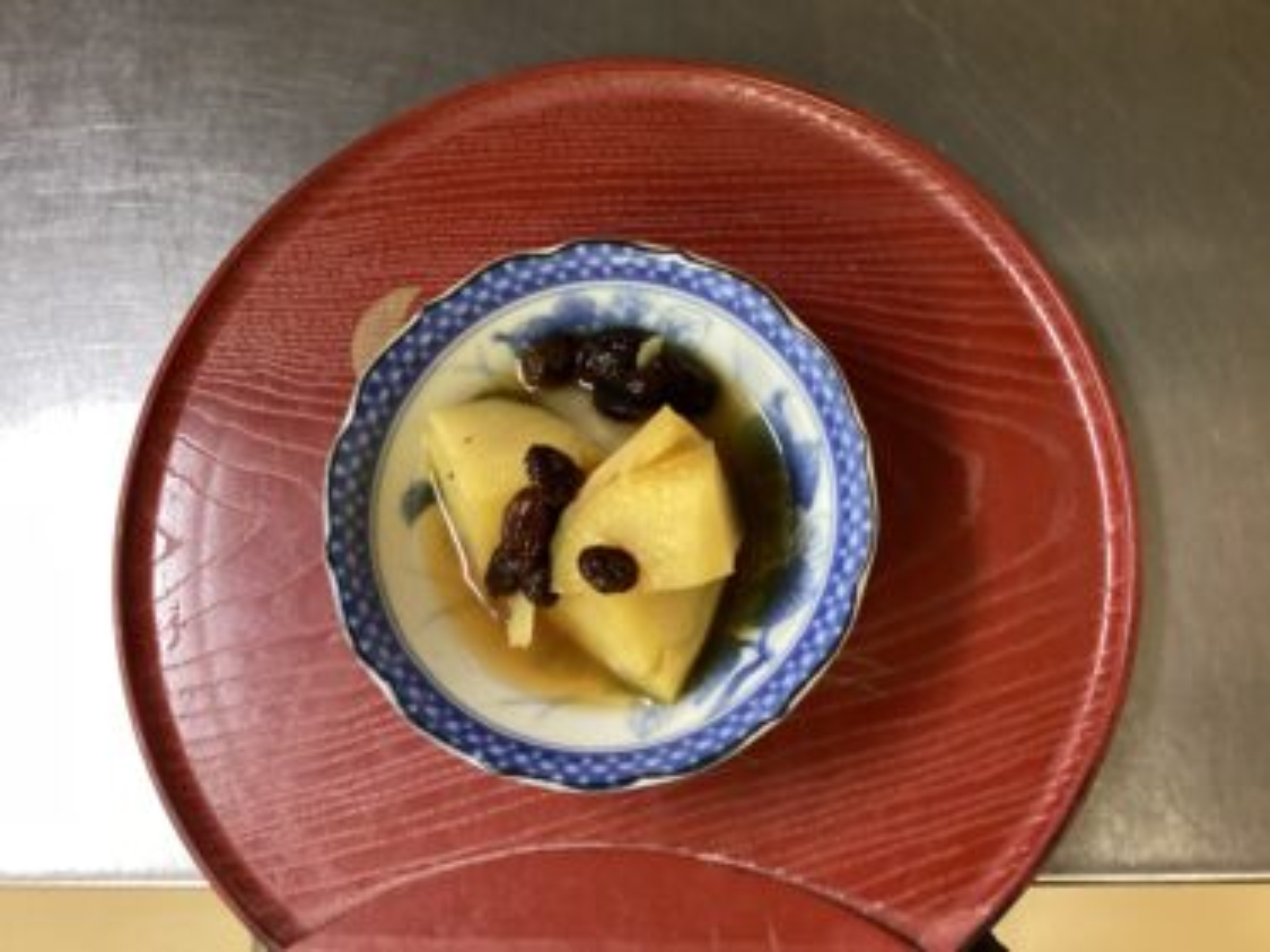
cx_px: 635
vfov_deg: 45.4
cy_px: 476
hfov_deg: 58.4
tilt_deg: -77.1
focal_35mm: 31
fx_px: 1137
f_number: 2.4
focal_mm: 3.3
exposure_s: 1/60
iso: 320
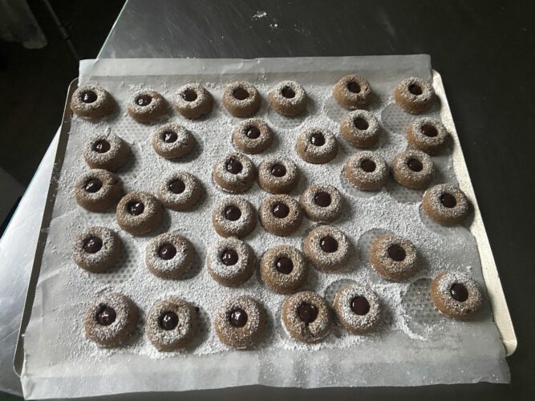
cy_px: 200
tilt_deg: -65.5
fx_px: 402
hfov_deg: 67.3
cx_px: 268
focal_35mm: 26
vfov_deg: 53.0
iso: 640
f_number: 1.8
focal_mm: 4.25
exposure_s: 1/30
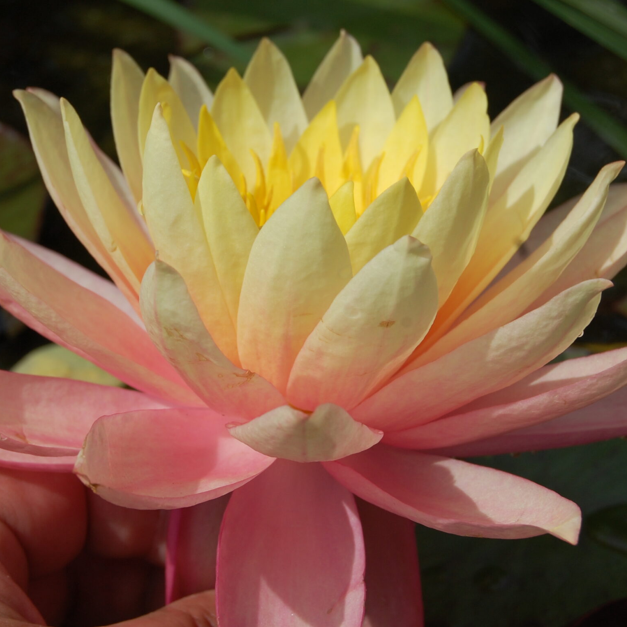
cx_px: 306
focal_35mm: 101
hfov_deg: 17.2
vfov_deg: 17.2
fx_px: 2070
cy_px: 305
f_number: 10
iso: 200
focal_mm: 48
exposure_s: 1/400
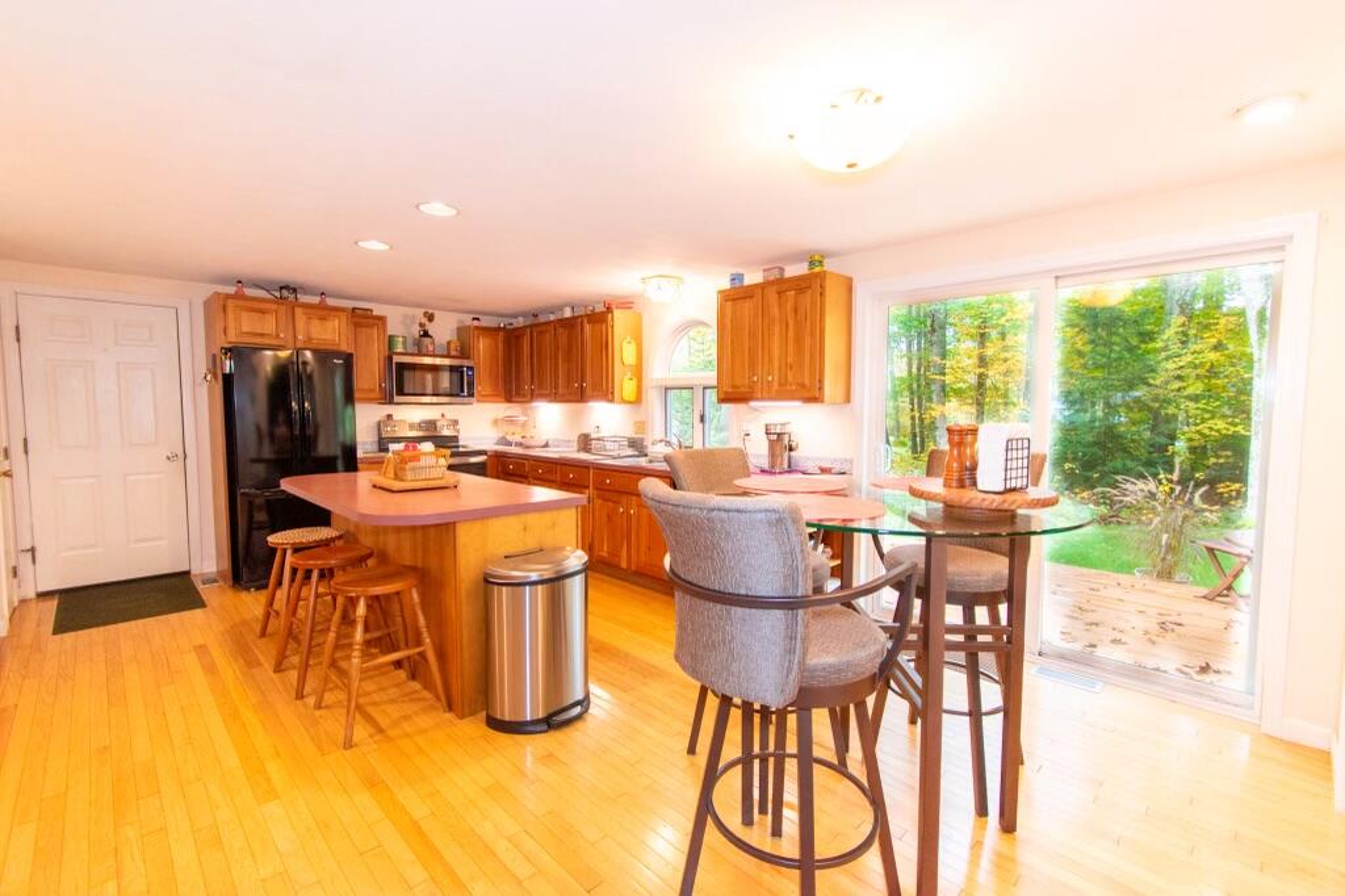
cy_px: 448
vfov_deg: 77.3
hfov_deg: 100.4
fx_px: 560
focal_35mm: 15
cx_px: 672
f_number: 4.5
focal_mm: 10
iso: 800
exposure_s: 1/60
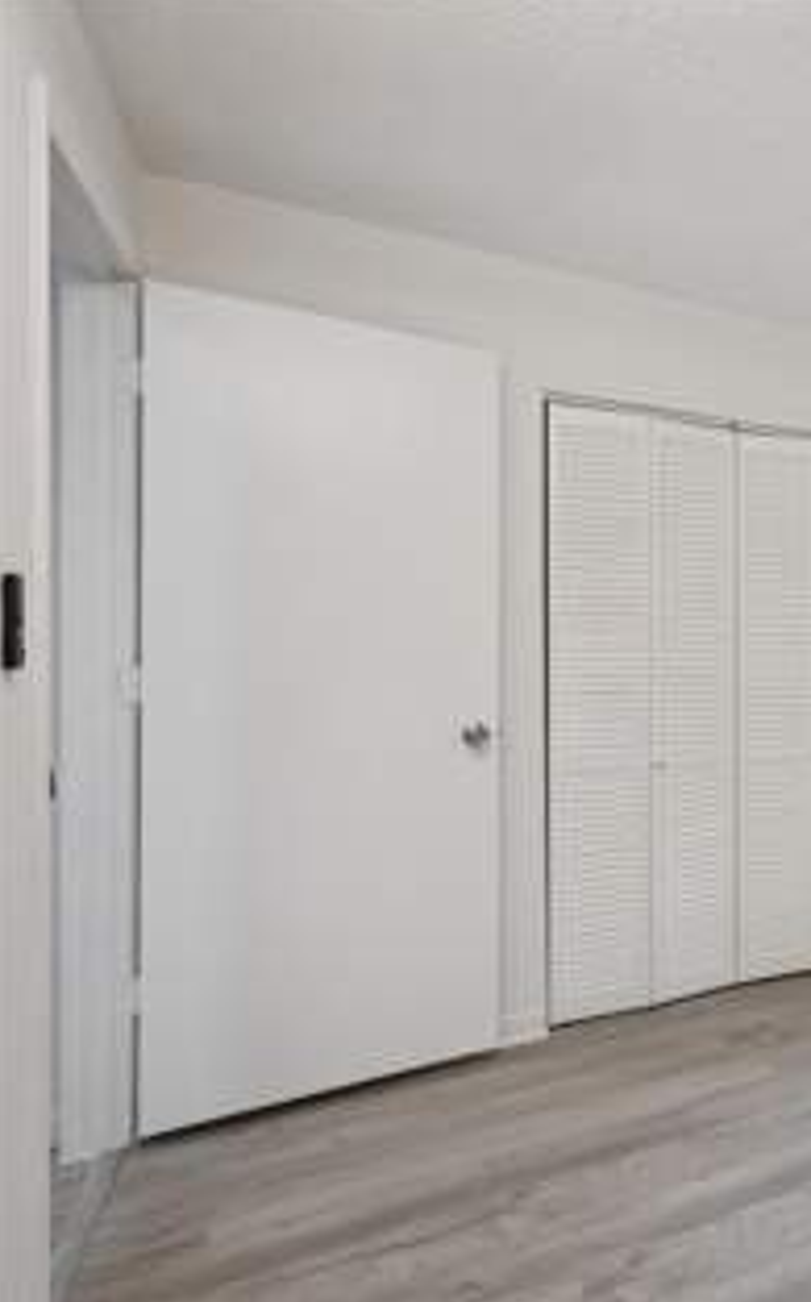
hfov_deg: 37.0
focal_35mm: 25
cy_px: 647
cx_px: 982
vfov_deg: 72.6
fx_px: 886
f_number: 9
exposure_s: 1/8
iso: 200
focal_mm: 16
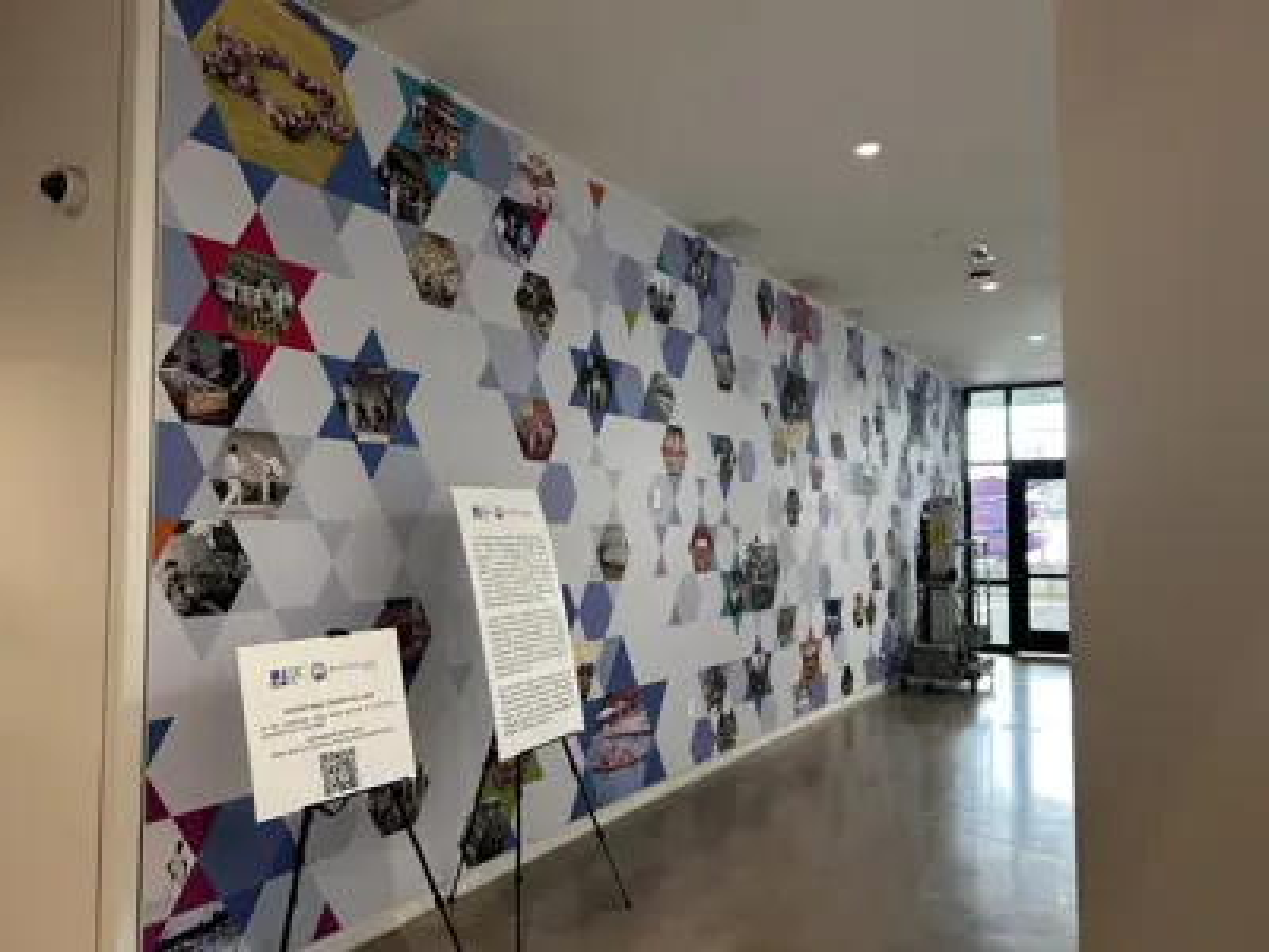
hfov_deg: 67.3
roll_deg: +1.0
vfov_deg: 53.1
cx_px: 634
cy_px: 476
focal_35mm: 26
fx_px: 953
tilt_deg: +3.7
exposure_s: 1/60
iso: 100
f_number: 1.5
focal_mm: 5.7
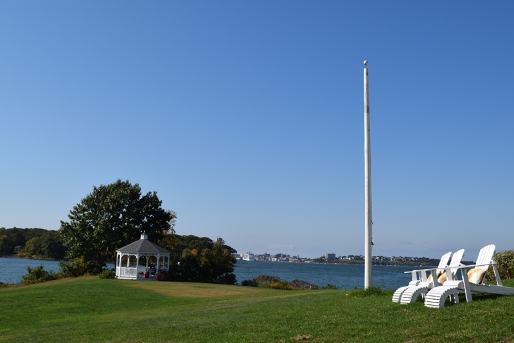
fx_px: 557
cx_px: 257
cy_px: 172
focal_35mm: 39
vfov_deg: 34.2
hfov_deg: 49.6
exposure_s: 1/500
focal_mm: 26
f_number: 11
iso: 200
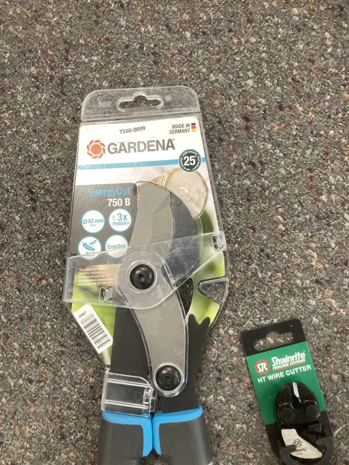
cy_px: 232
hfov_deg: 49.7
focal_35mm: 28
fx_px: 376
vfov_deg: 63.4
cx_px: 174
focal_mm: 3.99
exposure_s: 1/50
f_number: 1.8
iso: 125
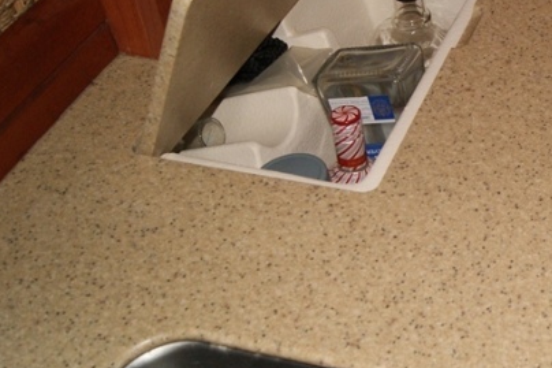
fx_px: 920
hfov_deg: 30.1
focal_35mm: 60
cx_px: 602
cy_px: 14
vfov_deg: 21.9
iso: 400
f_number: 5.6
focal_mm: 18
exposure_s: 1/60
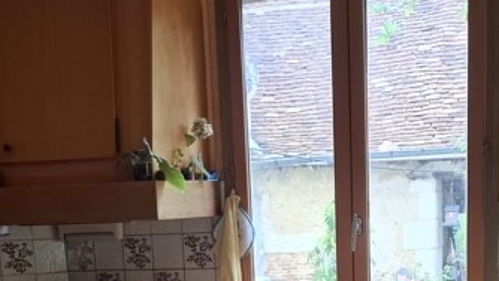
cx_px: 229
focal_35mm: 60
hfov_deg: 34.9
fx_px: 794
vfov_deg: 18.9
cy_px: 342
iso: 200
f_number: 1.8
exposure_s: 1/60
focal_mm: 5.54
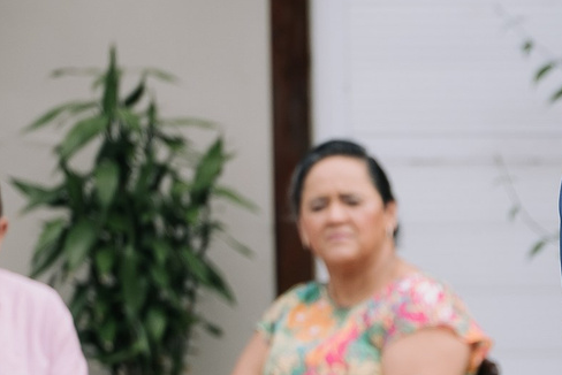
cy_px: 208
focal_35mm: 367
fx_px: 5732
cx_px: 745
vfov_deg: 3.8
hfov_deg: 5.6
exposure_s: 1/200
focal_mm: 67
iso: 250
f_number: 2.8
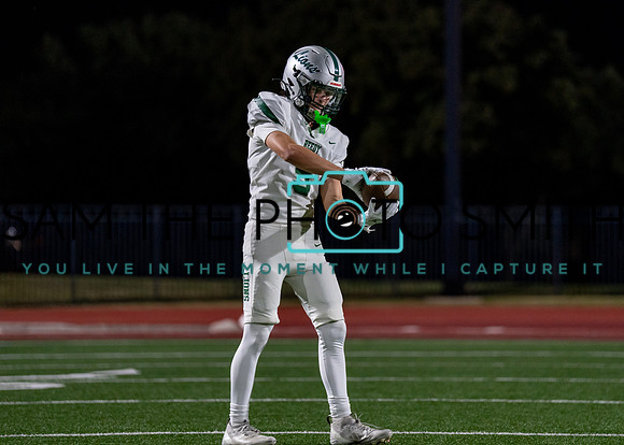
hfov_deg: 9.6
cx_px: 327
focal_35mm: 209
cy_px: 165
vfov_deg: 6.9
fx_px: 3701
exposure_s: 1/1000
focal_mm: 157
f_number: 2.8
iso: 2000
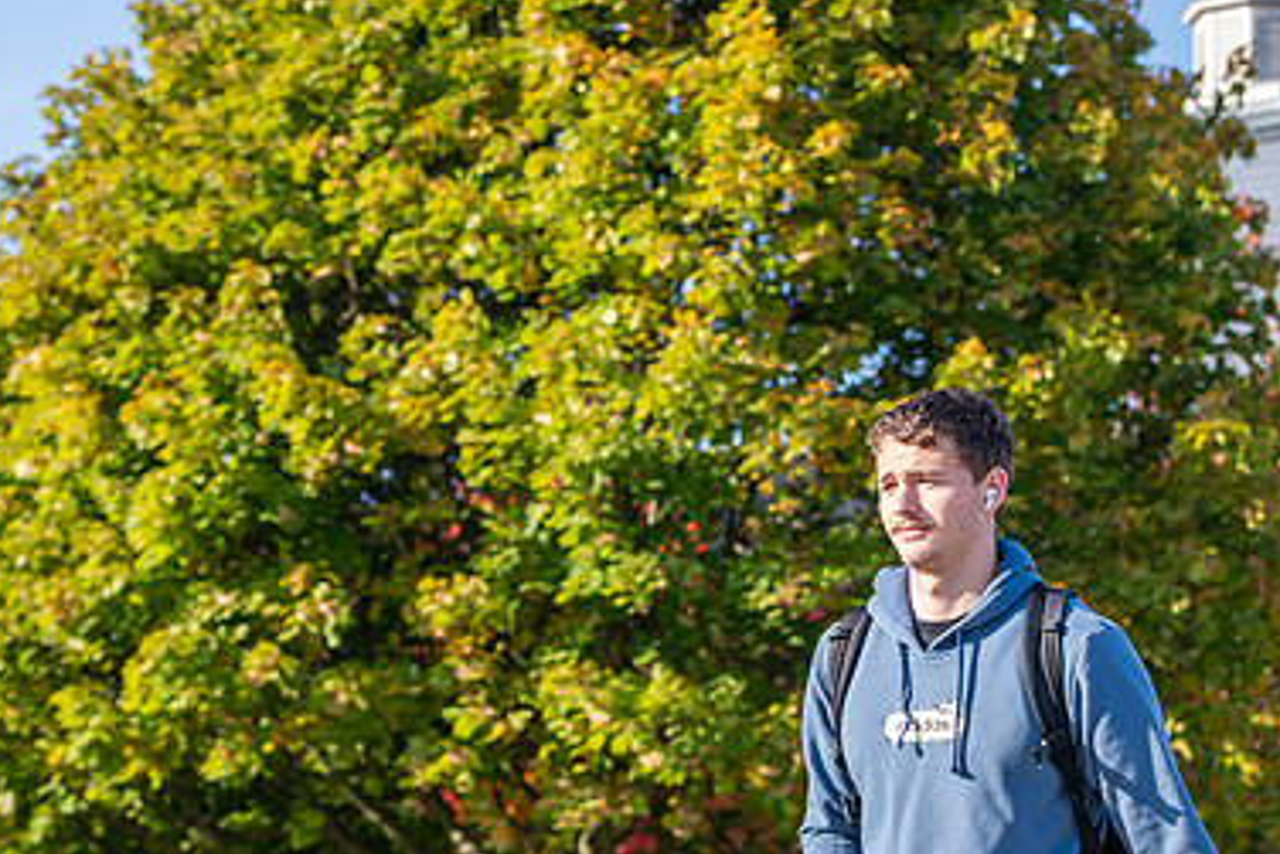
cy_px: 424
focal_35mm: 108
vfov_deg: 12.7
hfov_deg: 18.9
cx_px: 722
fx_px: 3841
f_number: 5
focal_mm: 70
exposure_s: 1/320
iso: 160
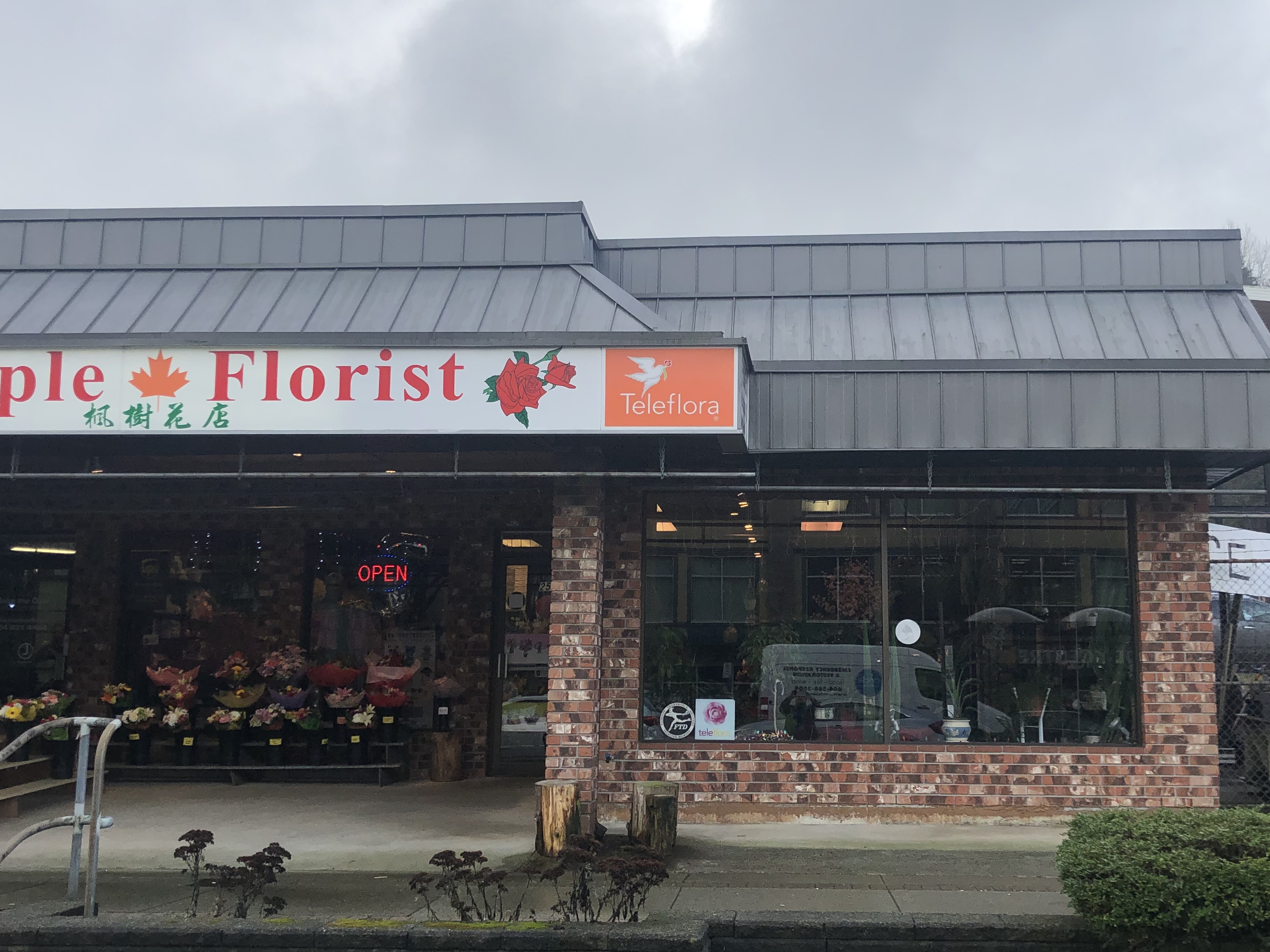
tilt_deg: +8.9
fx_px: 1468
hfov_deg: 46.7
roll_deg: -0.2
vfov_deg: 36.0
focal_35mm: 40
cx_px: 711
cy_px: 478
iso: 20
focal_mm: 4
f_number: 1.8
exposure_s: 1/631
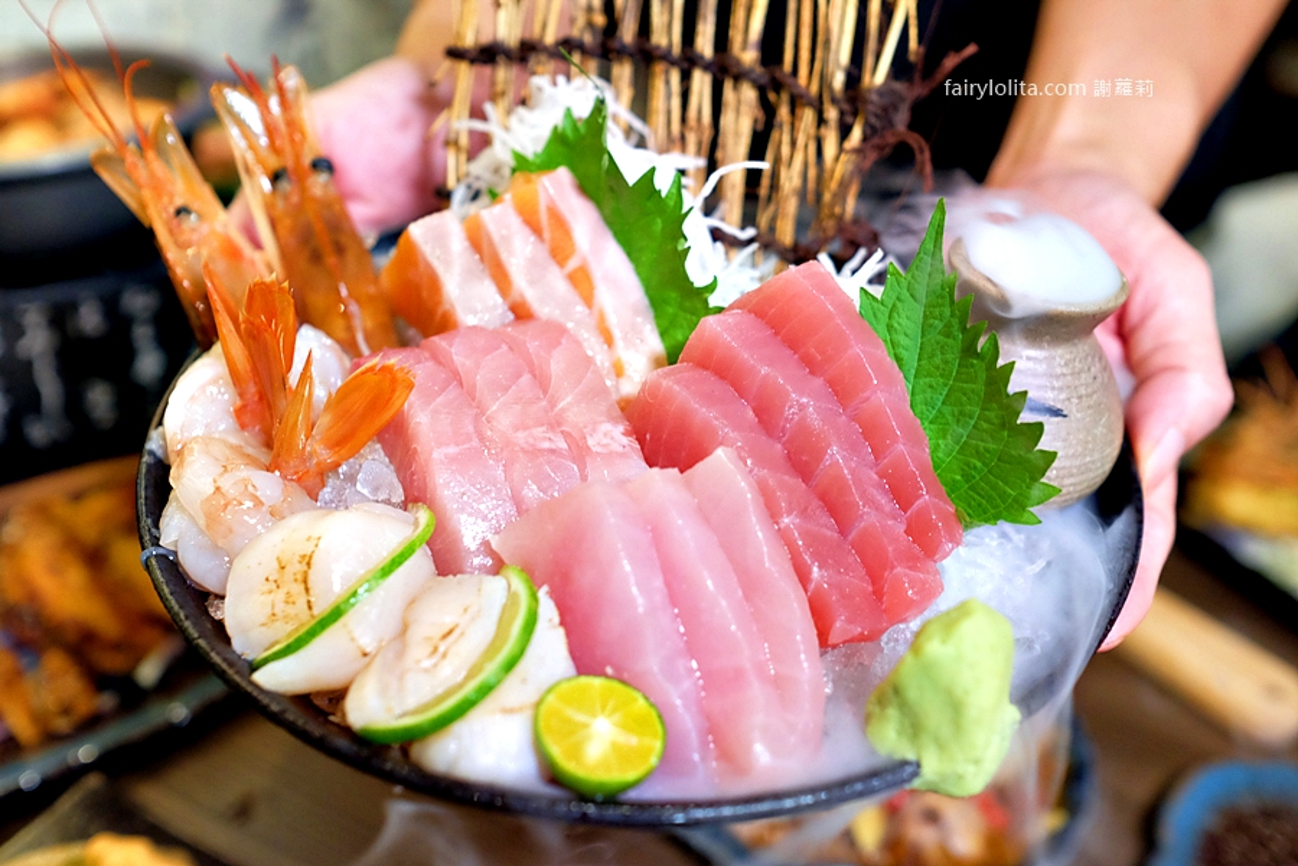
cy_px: 433
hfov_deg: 54.4
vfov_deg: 37.9
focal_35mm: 35
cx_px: 649
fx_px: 1262
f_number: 2.5
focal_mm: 23
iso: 3200
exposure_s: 1/30
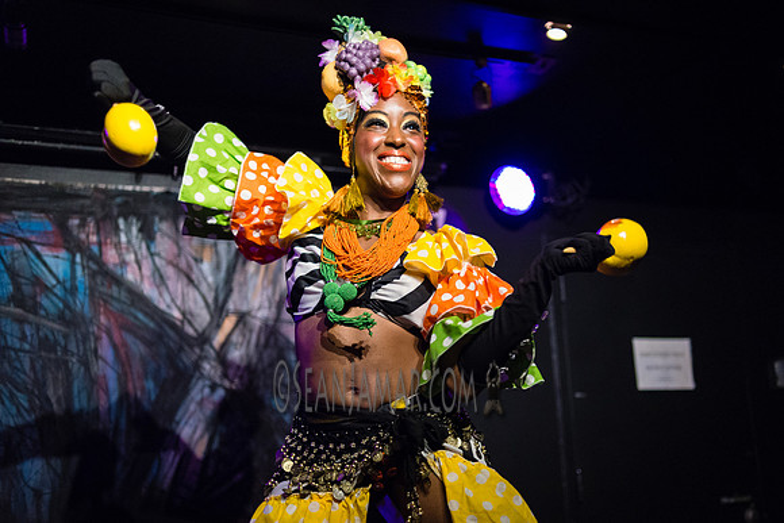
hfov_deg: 49.0
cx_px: 441
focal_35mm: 39
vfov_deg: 33.9
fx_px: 858
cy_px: 294
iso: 3200
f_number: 2
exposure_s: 1/400
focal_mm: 35
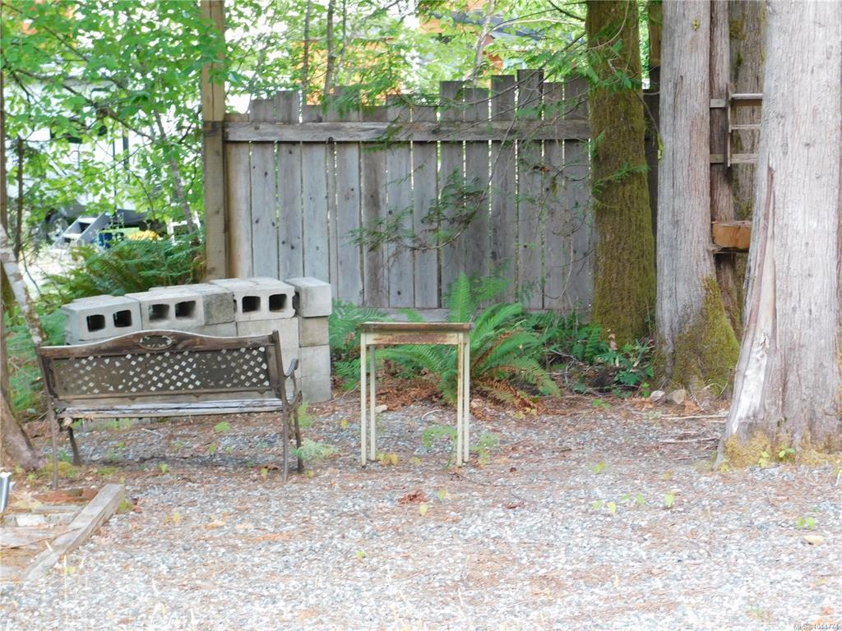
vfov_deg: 16.2
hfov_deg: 21.5
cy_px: 316
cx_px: 421
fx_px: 2213
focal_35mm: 91
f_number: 4.5
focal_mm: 16.1
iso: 200
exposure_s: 1/30
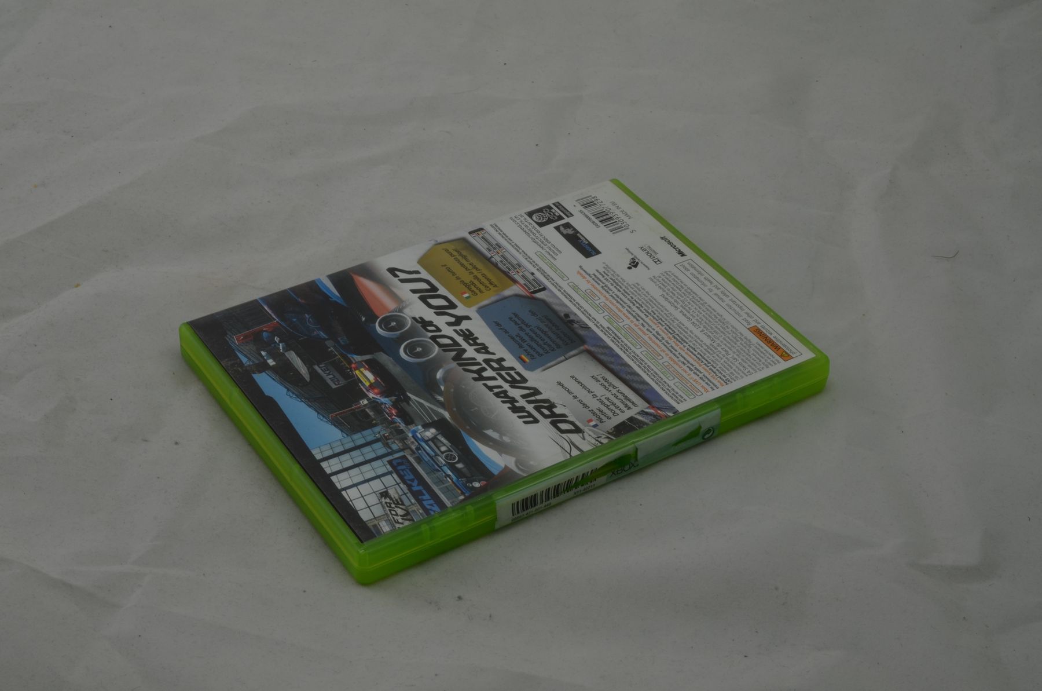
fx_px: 1733
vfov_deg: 22.5
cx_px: 521
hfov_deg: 33.5
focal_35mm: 60
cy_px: 346
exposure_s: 1/4
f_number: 20
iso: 100
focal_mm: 40
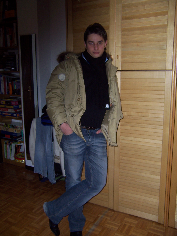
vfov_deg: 55.4
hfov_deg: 42.9
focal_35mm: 33
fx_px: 225
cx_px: 88
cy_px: 118
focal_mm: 5.5
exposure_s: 1/60
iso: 80
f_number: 2.8
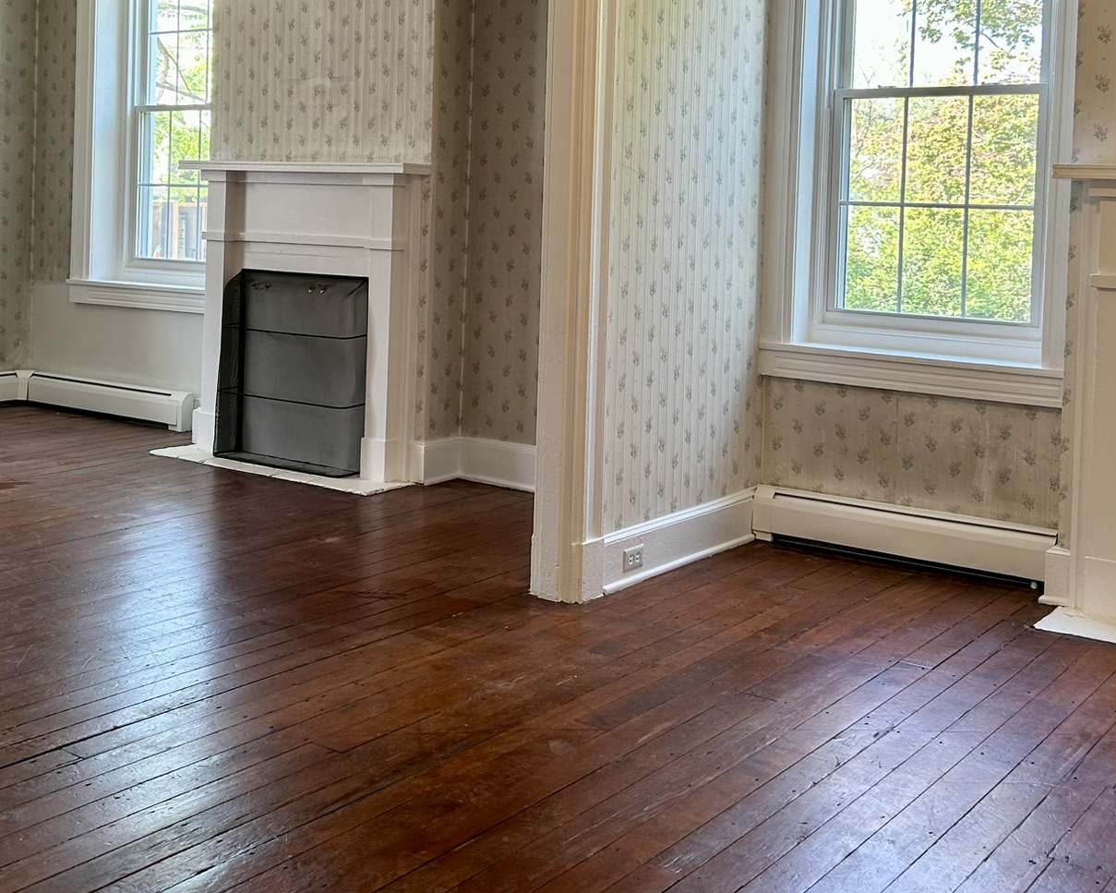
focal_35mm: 43
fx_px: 1420
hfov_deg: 42.9
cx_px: 576
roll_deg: -1.5
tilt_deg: -0.4
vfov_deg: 34.2
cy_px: 222
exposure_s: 1/60
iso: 64
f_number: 1.5
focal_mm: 5.7
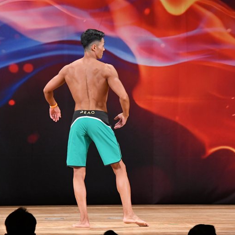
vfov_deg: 6.1
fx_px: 2220
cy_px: 117
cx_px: 128
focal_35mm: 289
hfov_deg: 6.1
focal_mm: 150
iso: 3600
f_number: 5.6
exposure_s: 1/400
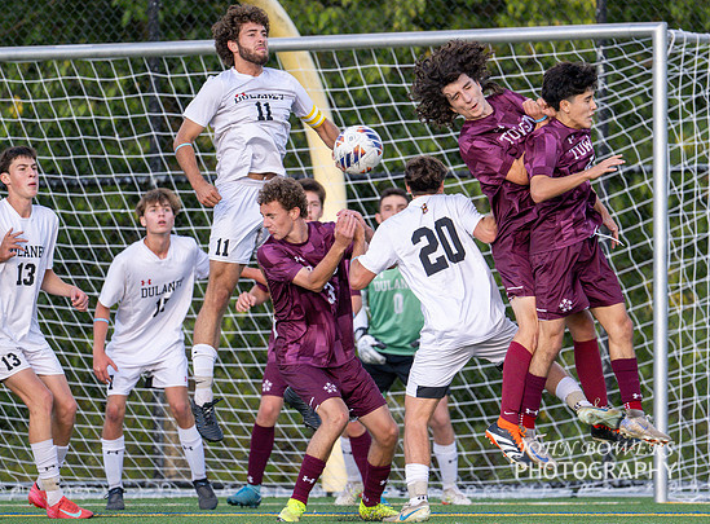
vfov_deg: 2.8
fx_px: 10746
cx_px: 423
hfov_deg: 3.8
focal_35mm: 527
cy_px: 302
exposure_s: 1/2500
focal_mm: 400
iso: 1800
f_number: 4.5
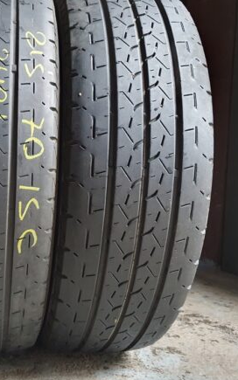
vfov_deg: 51.5
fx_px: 394
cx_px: 48
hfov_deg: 32.7
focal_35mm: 38
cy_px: 195
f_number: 1.5
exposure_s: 1/40
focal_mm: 4.32
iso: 400
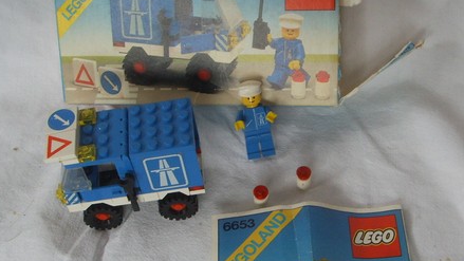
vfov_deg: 19.4
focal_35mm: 62
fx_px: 763
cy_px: 169
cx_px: 228
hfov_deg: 33.8
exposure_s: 1/45
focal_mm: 6.6
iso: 100
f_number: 3.5
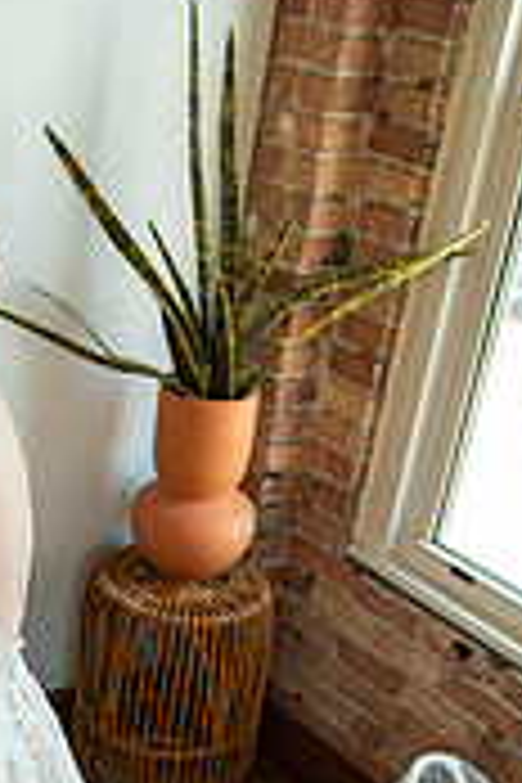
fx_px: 1348
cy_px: 801
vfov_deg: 29.9
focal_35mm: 62
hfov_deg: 21.4
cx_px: 40
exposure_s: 1/125
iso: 400
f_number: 4
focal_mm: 24
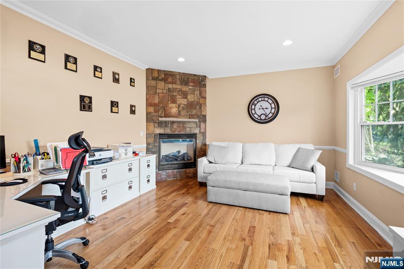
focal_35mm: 16
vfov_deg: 73.7
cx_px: 202
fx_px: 179
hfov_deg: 96.8
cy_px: 134
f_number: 8
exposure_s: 1/2.5
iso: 100
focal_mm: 16
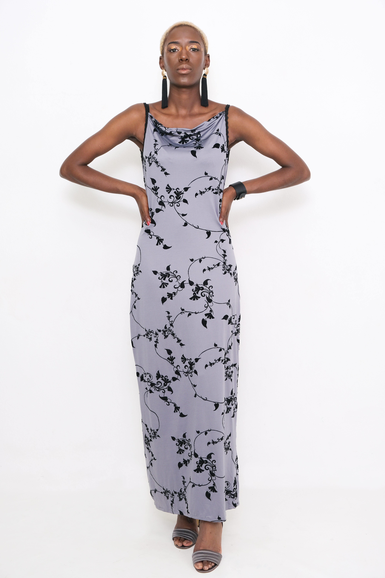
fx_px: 754
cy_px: 289
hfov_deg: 28.6
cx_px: 192
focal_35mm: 47
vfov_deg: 41.9
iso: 250
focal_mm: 31.5
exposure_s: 1/180
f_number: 5
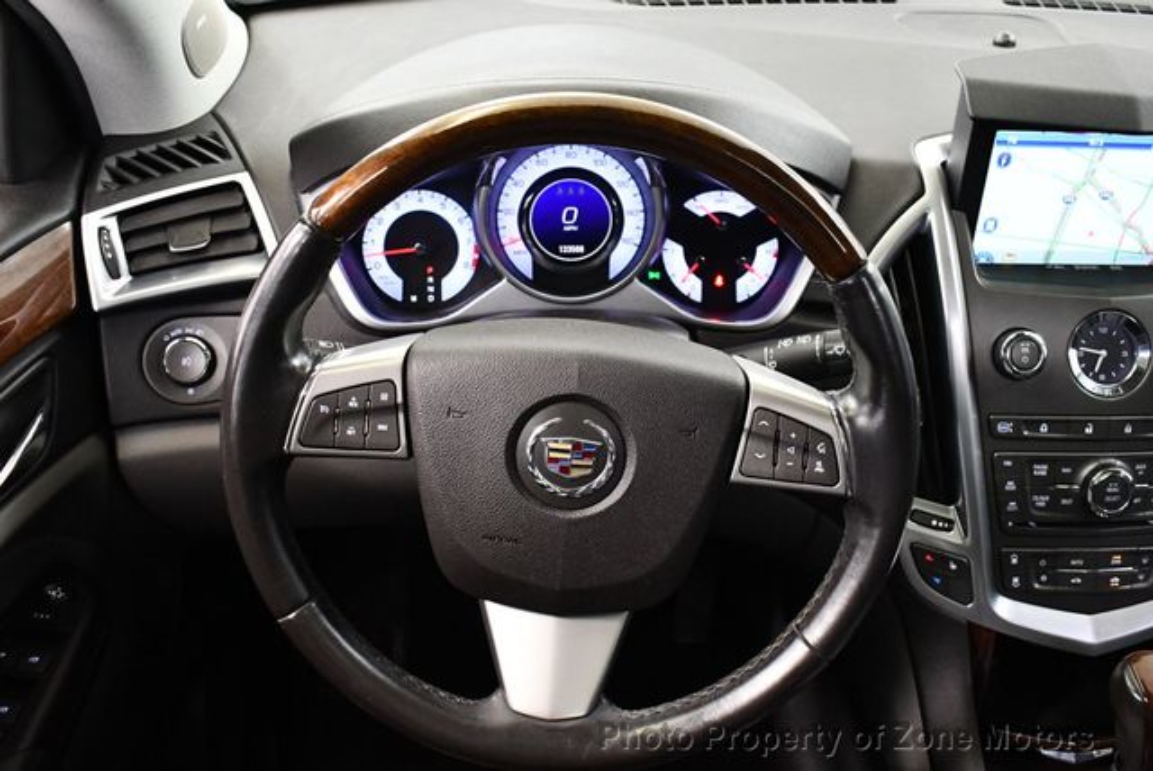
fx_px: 1154
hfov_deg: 53.1
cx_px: 576
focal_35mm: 36
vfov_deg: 36.9
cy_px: 386
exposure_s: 1/60
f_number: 3.5
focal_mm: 18
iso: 3600
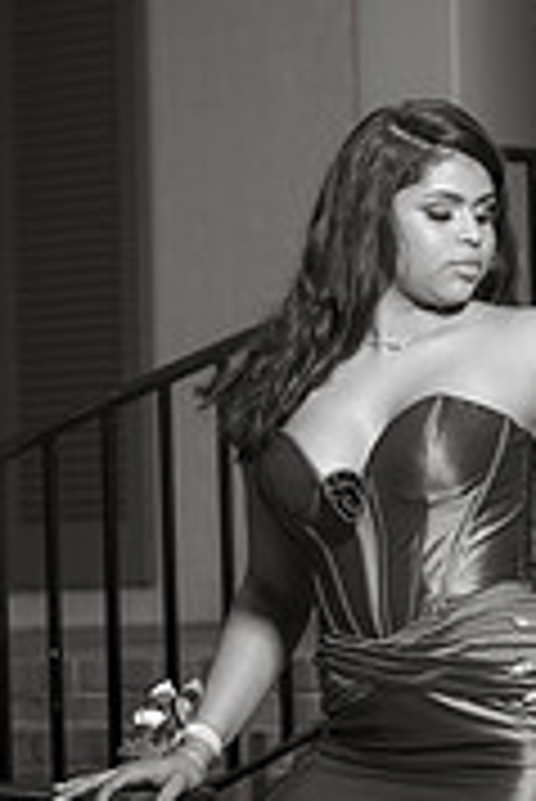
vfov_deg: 9.0
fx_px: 5059
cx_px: 378
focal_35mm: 227
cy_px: 616
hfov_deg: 6.1
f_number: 5
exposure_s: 1/250
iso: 100
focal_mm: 90
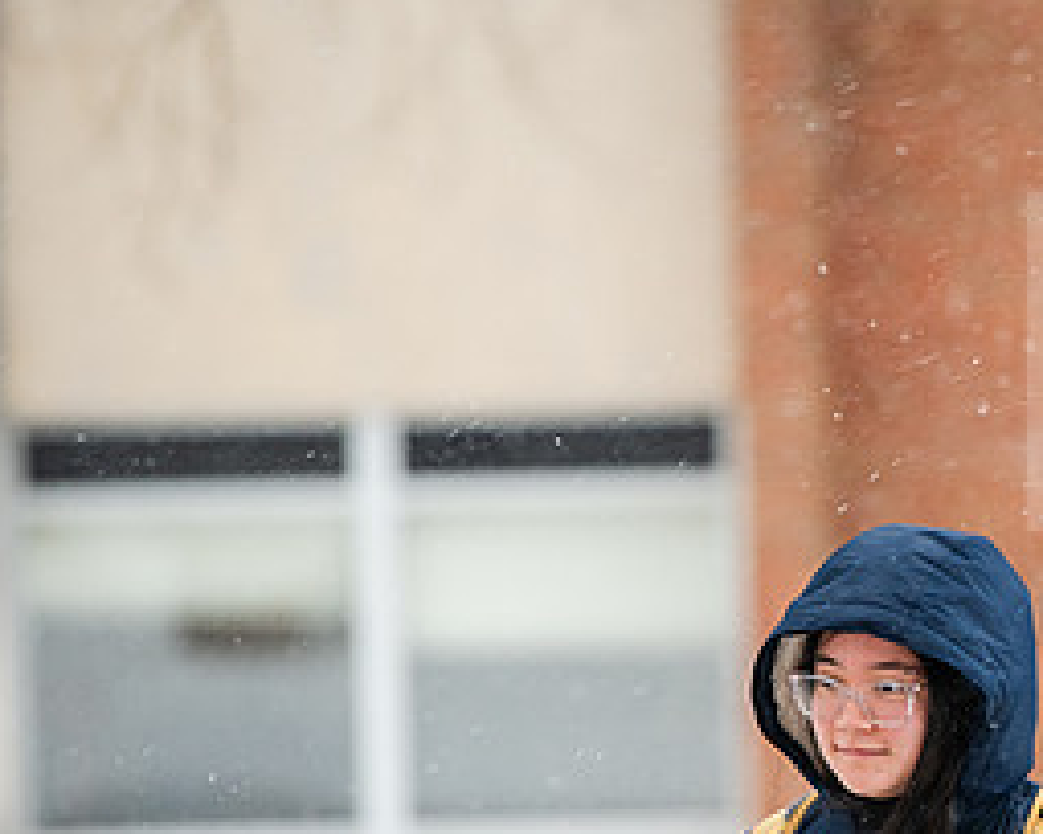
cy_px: 685
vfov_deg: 3.6
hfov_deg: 4.5
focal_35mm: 427
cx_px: 904
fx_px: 13181
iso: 400
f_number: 3.5
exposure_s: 1/250
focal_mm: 200
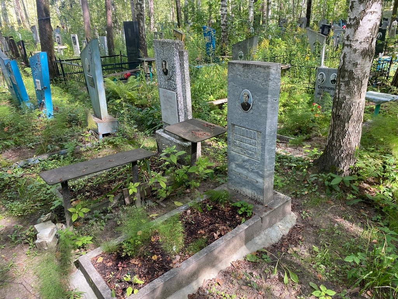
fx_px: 299
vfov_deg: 53.1
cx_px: 199
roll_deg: -0.8
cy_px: 150
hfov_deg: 67.3
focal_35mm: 26
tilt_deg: -14.3
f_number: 1.8
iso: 64
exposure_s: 1/122
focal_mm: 4.25
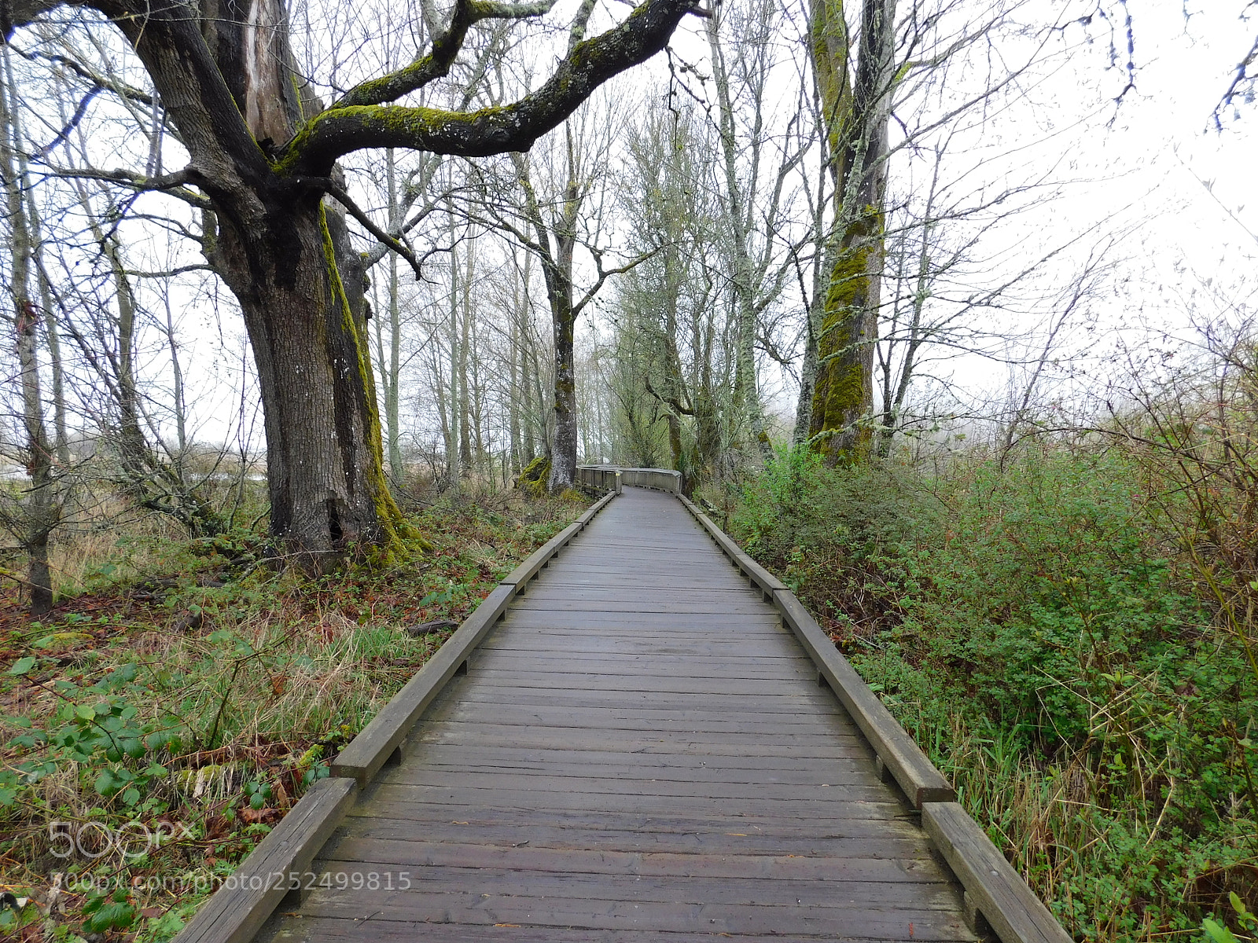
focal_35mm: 23
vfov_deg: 58.9
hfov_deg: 73.9
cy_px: 472
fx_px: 836
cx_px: 629
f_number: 3
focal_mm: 4
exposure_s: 1/50
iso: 125
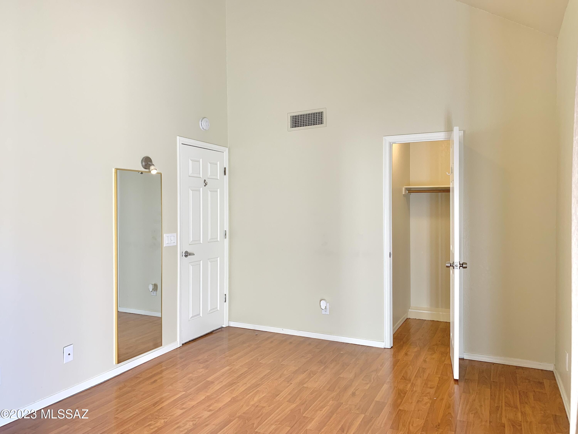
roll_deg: +0.3
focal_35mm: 26
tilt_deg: -1.9
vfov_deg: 53.1
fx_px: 434
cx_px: 289
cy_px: 217
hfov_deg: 67.3
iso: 64
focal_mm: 4.25
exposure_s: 1/60
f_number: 1.8
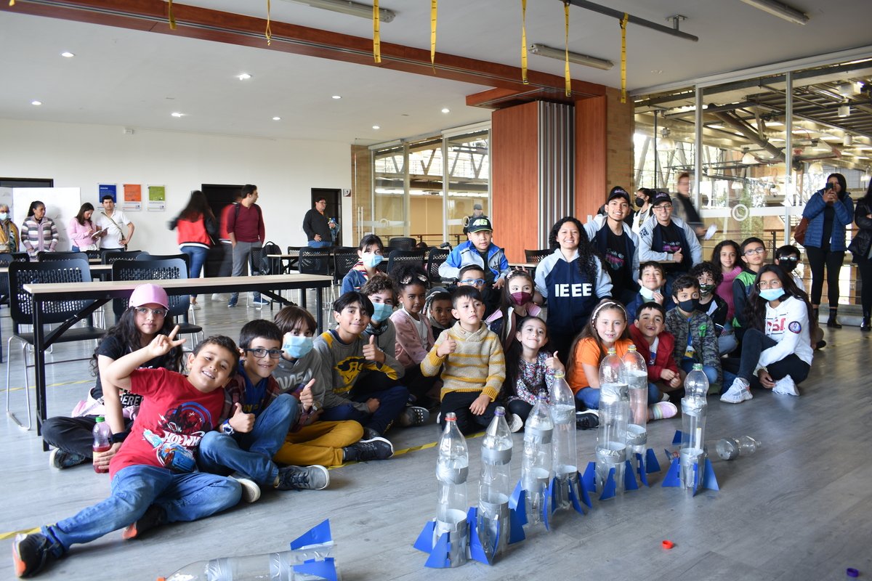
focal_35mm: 27
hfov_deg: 67.4
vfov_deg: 47.9
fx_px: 654
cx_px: 436
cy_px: 290
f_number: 4
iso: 100
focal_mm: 18
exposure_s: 1/8
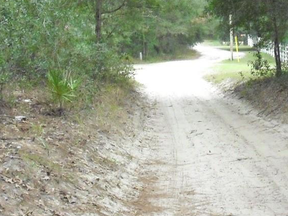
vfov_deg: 13.6
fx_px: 890
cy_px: -10
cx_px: 224
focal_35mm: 107
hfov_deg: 18.2
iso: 400
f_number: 2.8
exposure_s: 1/100
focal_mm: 6.2
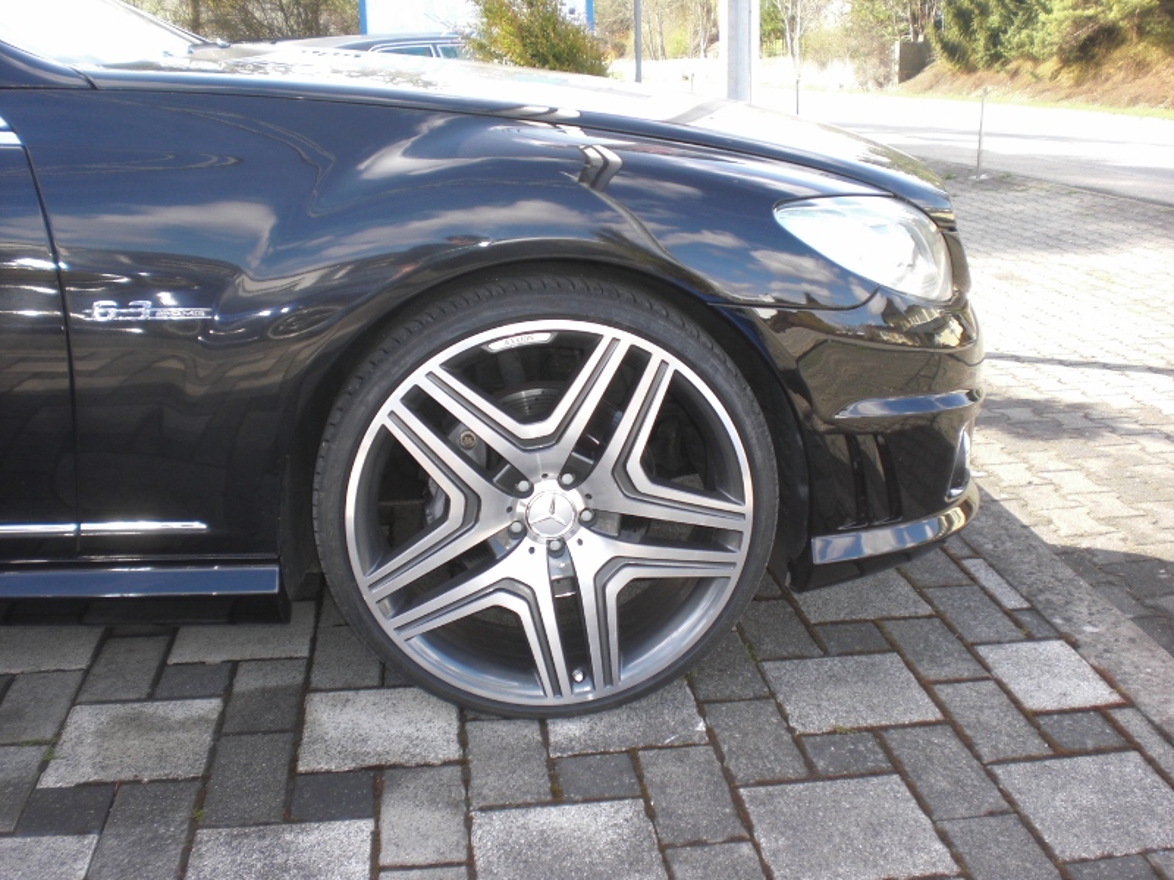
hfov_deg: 49.0
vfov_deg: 37.7
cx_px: 587
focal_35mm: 38
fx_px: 1289
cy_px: 440
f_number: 3.1
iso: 64
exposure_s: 1/100
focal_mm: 6.3
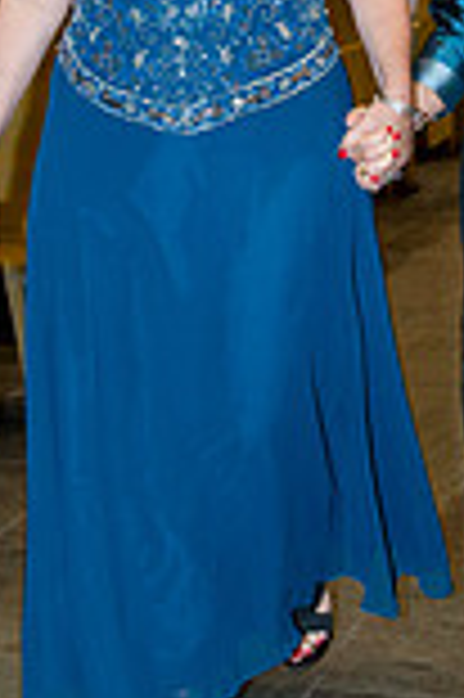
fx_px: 2131
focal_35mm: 110
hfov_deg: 12.4
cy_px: 32
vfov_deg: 18.2
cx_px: 385
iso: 1250
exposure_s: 1/60
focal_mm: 38
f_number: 4.5
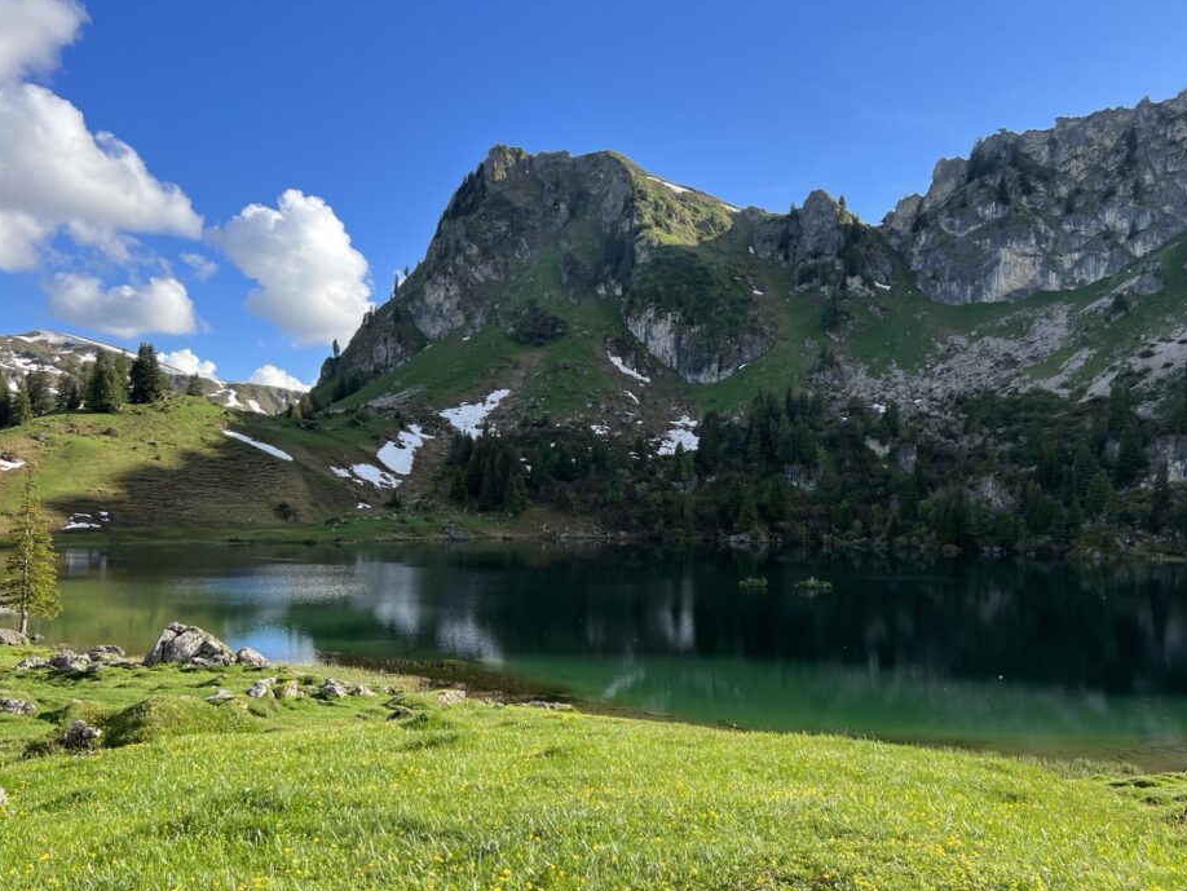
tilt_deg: +0.0
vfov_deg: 48.2
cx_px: 592
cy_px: 491
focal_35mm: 29
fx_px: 995
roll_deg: +0.3
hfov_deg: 61.6
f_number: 1.5
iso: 50
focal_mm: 5.7
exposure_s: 1/1779
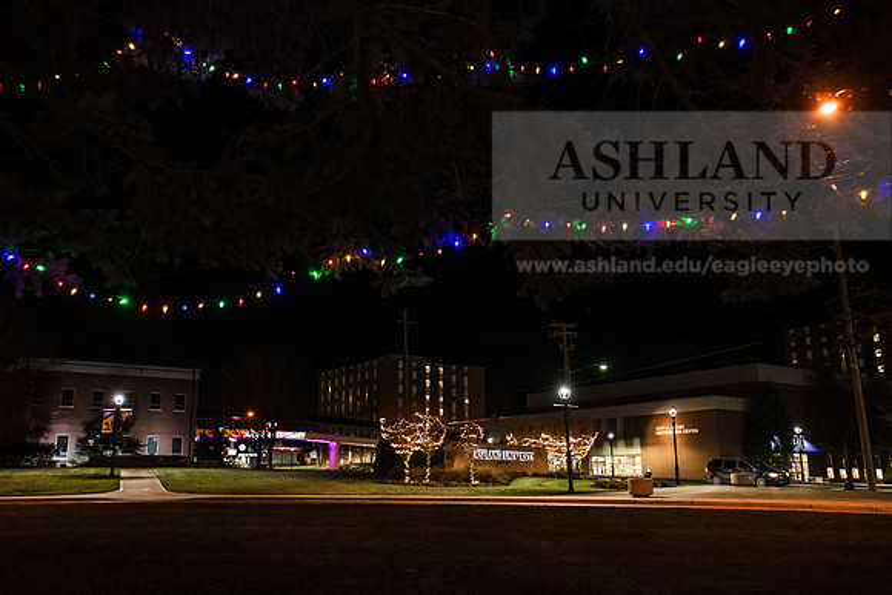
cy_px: 298
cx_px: 446
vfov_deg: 41.1
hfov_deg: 58.7
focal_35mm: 32
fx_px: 793
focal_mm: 32
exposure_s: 1/40
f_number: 5
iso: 6400
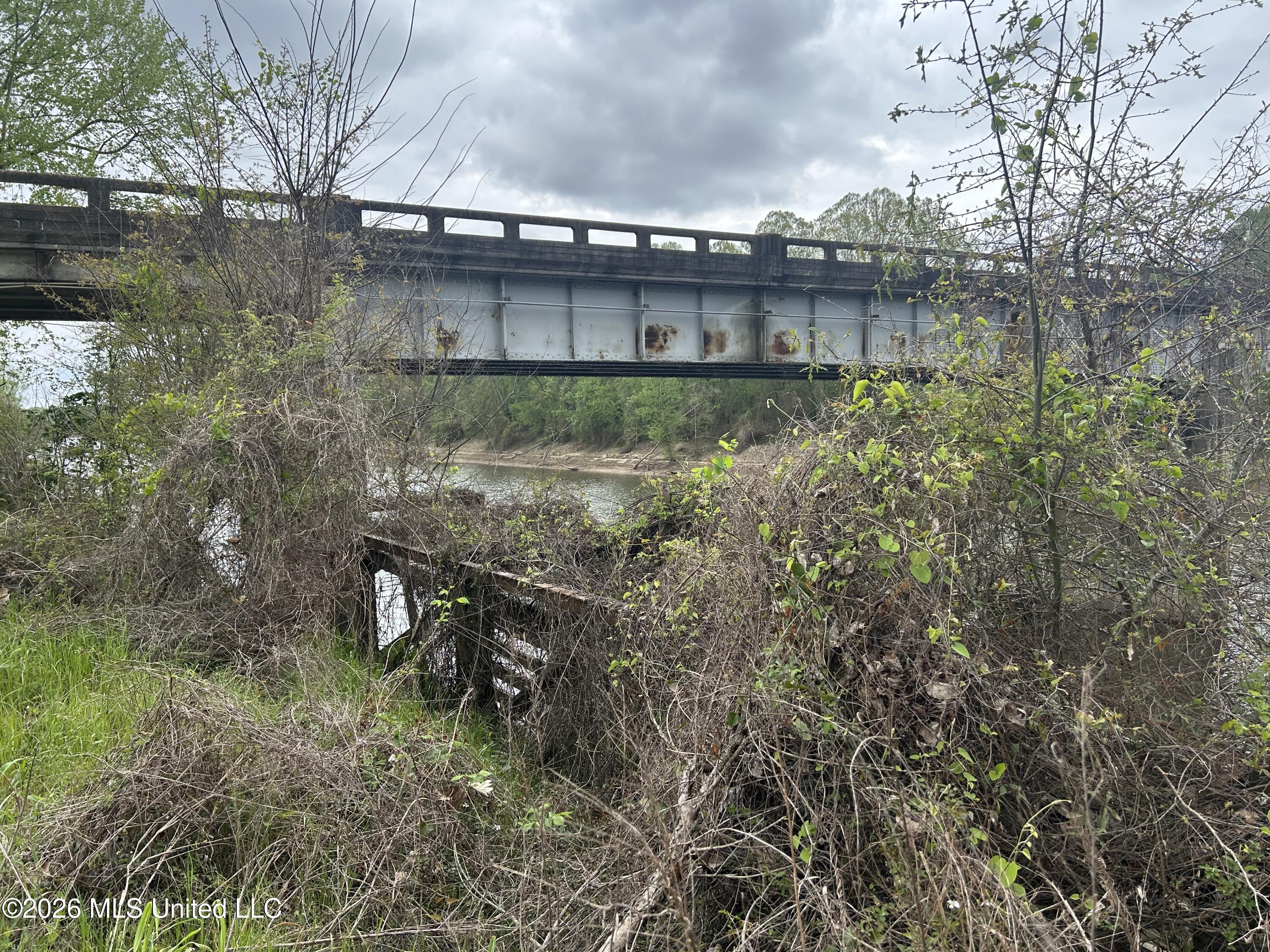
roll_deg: +0.4
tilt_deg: -2.9
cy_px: 476
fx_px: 954
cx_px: 635
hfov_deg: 67.3
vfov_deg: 53.1
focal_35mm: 26
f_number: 1.5
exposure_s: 1/1311
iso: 50
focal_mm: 5.7
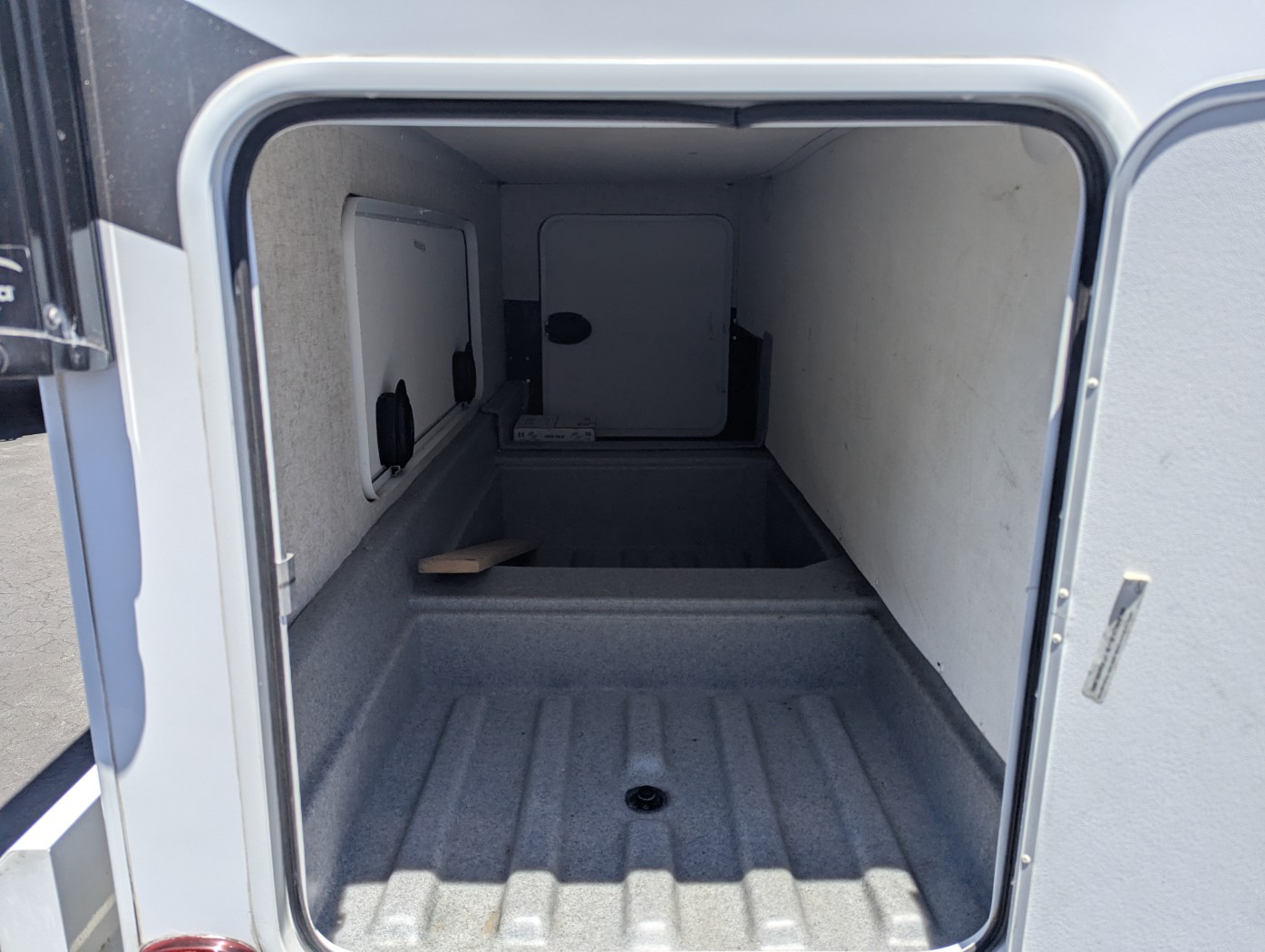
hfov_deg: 71.5
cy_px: 476
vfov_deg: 56.9
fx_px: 878
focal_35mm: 24
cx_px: 632
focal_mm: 6.81
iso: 48
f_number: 1.85
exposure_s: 1/1770
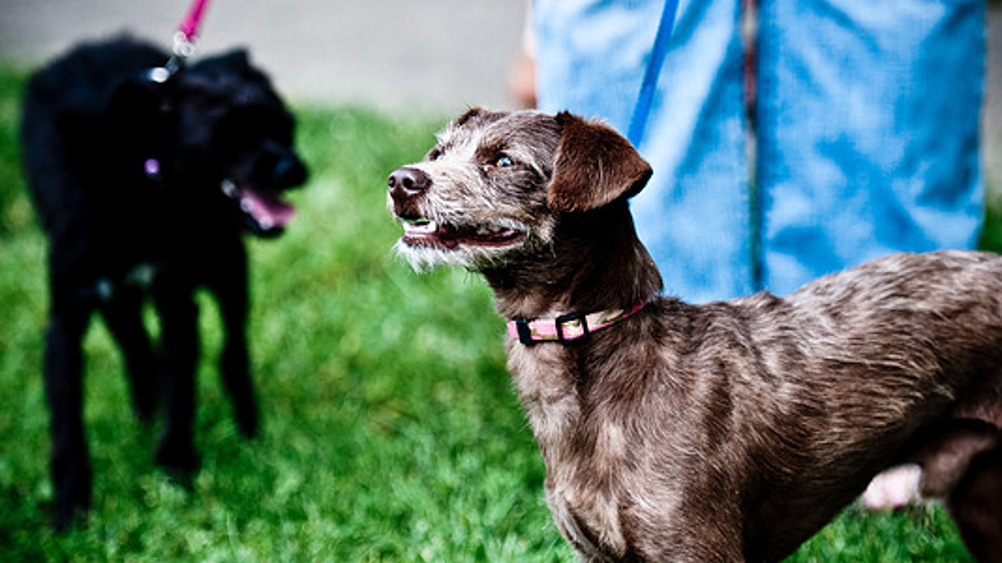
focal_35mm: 167
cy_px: 297
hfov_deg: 12.9
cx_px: 525
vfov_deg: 7.3
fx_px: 4436
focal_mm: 98
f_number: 2.8
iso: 200
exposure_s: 1/400
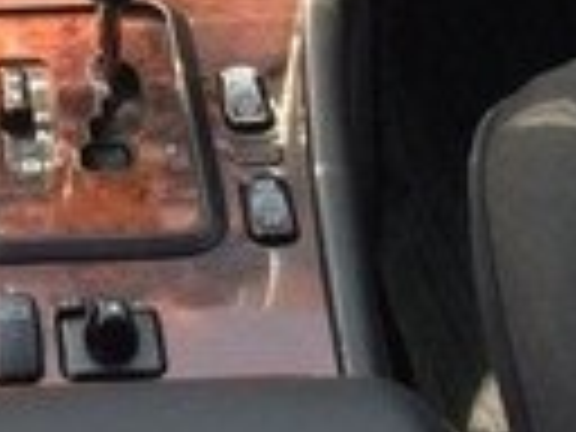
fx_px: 2479
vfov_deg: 9.1
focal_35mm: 149
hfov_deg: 13.1
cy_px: -560
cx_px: 18
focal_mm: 4.15
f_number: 2.2
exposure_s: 1/342
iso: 32
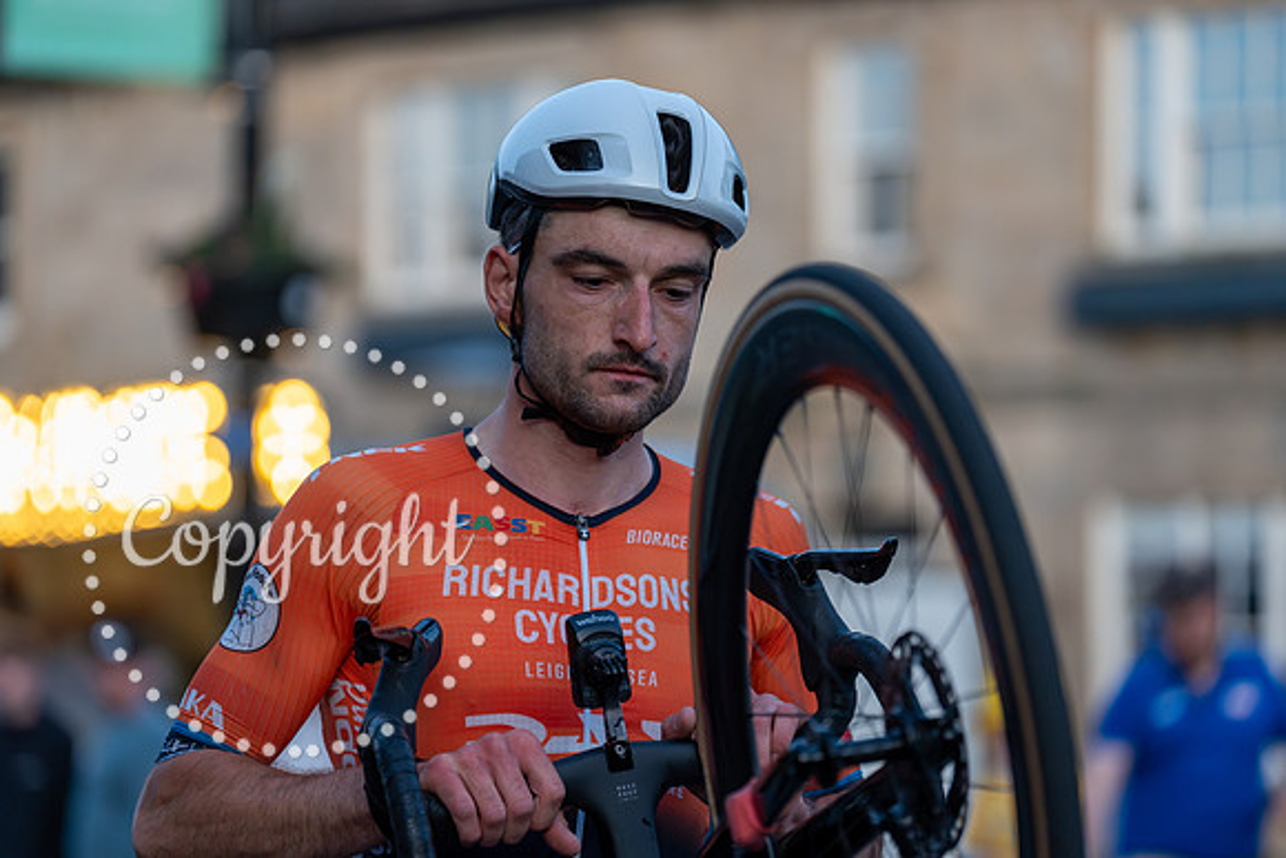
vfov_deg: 9.7
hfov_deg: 14.4
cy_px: 429
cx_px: 643
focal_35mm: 142
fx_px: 5074
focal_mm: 142
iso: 2500
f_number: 2.8
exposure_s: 1/800
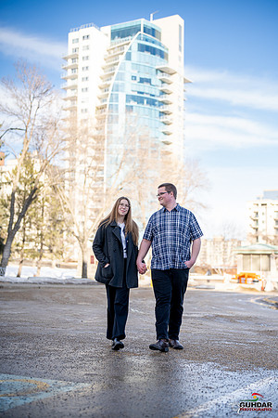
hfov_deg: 27.0
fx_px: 579
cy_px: 209
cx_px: 139
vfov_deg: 39.6
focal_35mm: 50
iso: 320
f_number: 1.8
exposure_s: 1/6400
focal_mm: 50
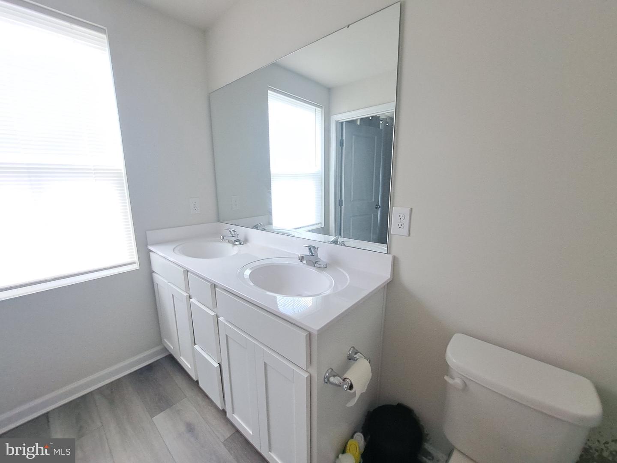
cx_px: 308
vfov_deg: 89.9
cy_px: 232
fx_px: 232
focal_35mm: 13
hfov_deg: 106.2
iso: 50
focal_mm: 1.74
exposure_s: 1/60
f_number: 2.2
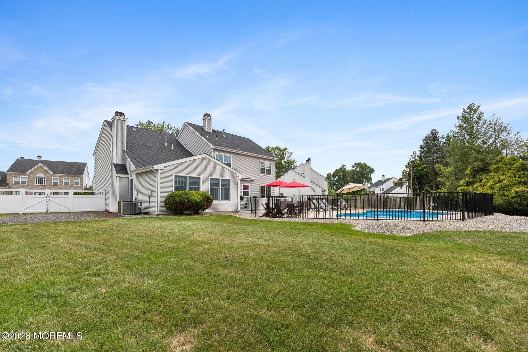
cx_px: 264
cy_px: 176
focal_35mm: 15
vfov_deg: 77.3
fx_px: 220
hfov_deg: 100.4
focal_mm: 15
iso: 640
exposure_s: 1/3200
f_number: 7.1
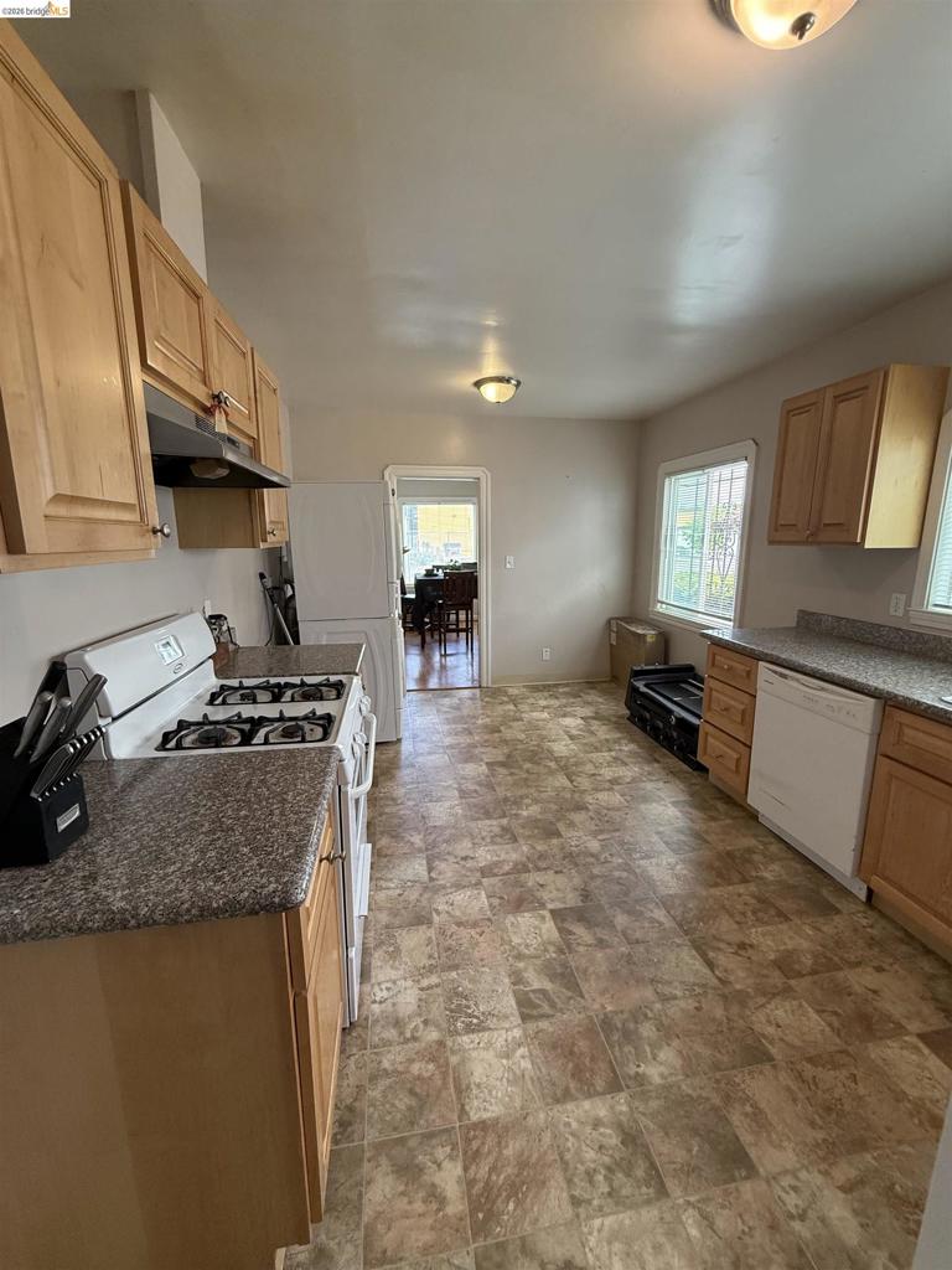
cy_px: 635
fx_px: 513
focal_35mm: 14
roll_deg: +1.3
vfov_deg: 102.1
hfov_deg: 85.7
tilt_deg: -9.7
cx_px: 476
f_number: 2.2
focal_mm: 2.22
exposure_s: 1/100
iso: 250
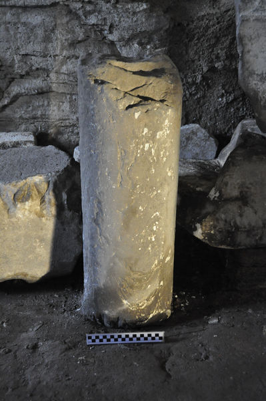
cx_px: 133
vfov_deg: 41.1
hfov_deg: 28.0
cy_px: 200
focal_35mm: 48
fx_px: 533
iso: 3200
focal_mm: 32
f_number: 4.5
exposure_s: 1/50
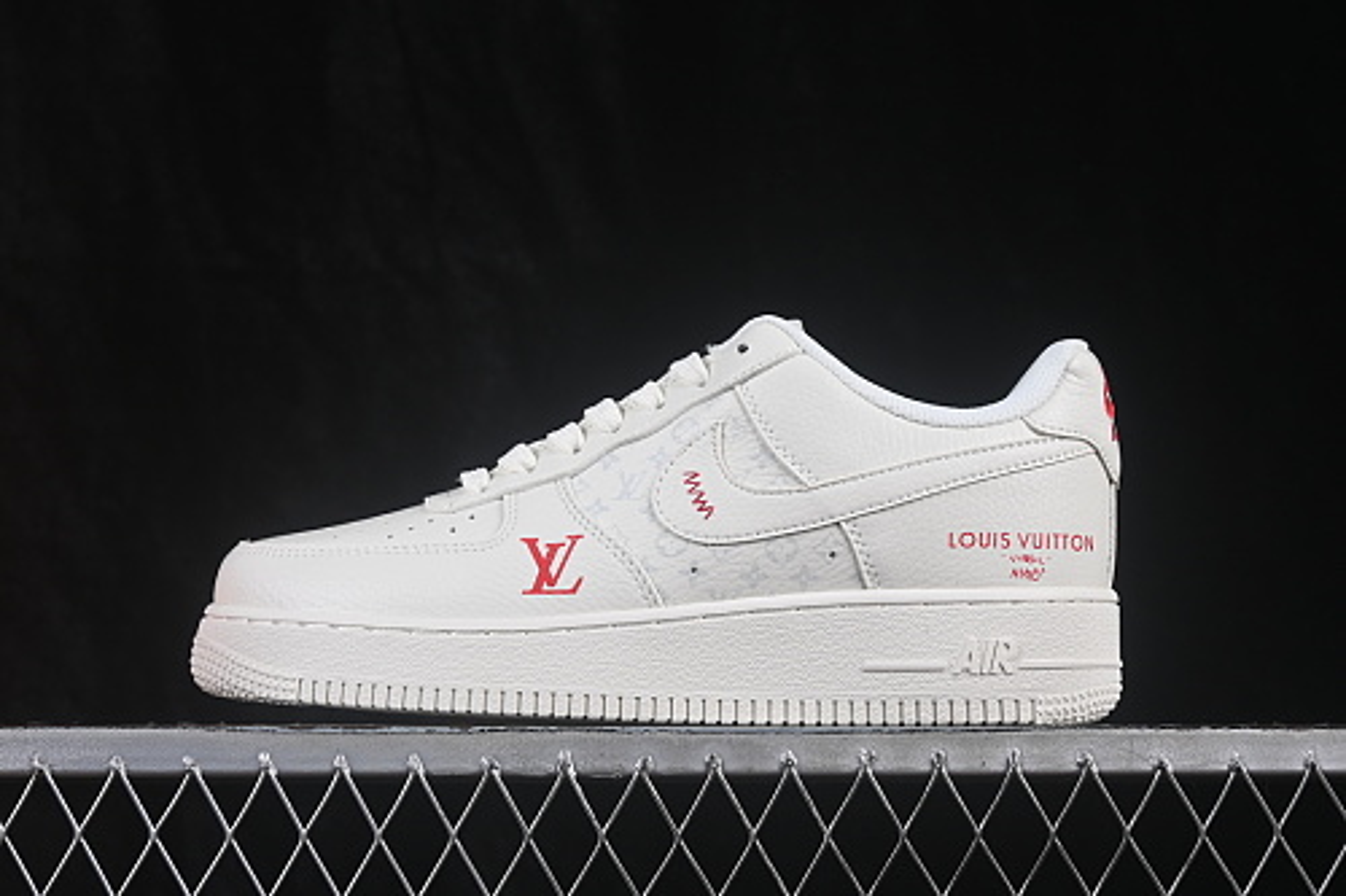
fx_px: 2803
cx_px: 673
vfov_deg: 18.2
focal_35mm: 75
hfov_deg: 27.0
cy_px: 448
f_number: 8
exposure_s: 1/80
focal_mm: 50
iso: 160
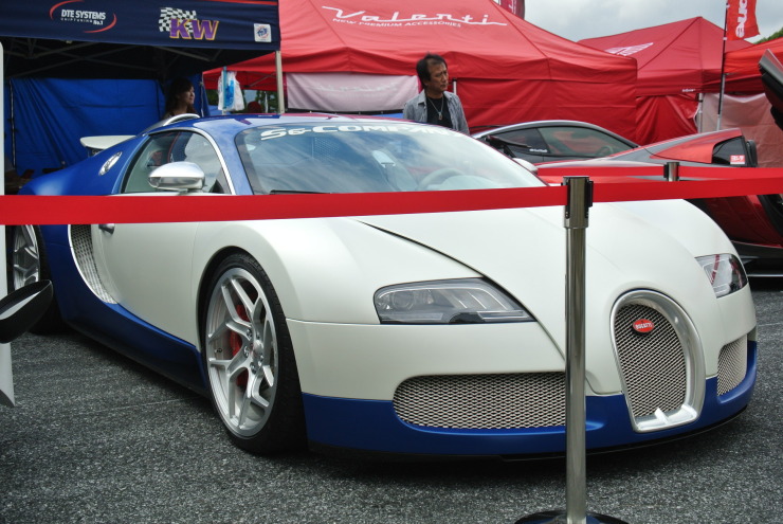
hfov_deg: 44.5
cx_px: 392
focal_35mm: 44
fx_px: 958
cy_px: 262
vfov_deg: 30.6
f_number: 4.5
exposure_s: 1/640
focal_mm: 16.5
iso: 100
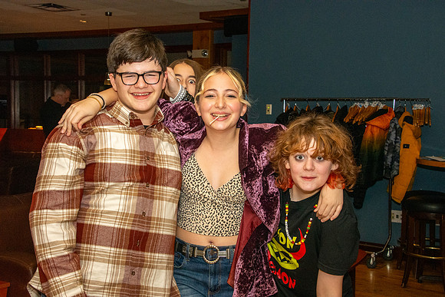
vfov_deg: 23.8
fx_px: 705
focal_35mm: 57
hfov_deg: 35.0
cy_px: 148
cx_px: 222
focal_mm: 38
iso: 4000
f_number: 10
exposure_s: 1/250
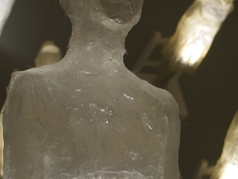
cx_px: 203
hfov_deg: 11.1
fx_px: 1217
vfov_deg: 8.4
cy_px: 56
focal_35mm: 177
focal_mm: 40
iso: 200
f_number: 2.9
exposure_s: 1/60
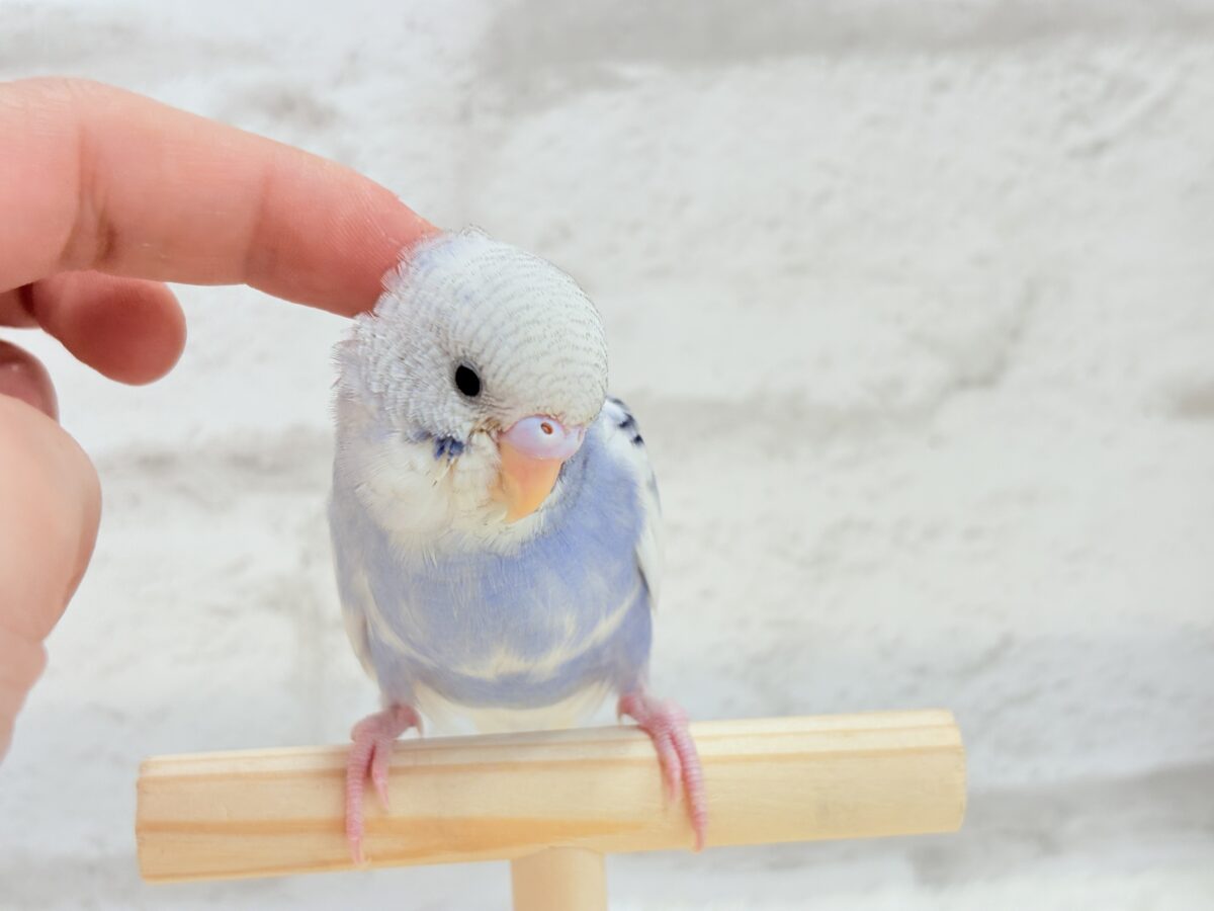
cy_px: 456
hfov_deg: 36.8
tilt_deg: -5.6
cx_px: 607
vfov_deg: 28.0
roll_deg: +3.7
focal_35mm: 52
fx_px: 1824
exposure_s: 1/100
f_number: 1.6
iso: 64
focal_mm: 5.96
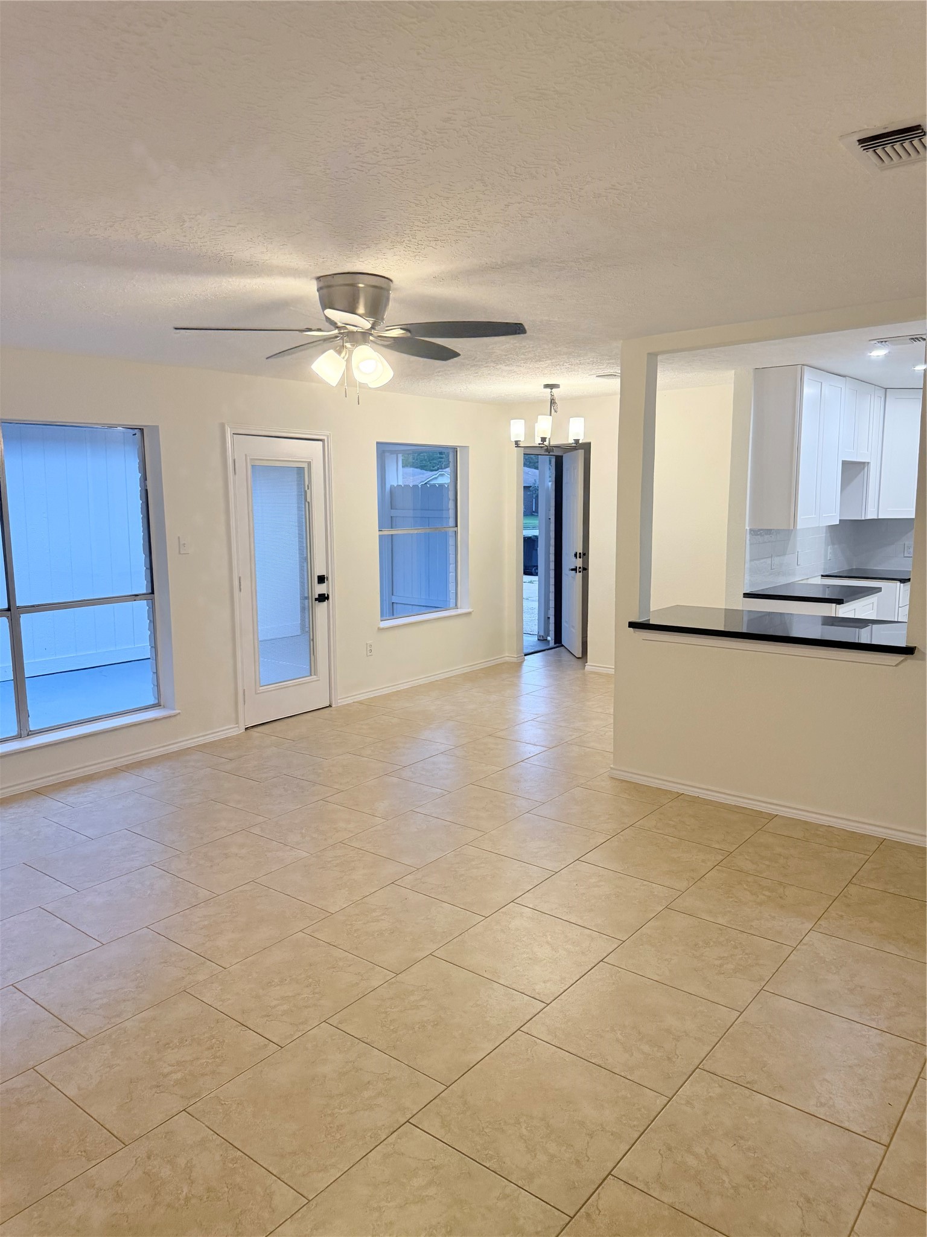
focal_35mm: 24
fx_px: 857
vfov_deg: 71.6
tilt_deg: -8.5
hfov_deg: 56.8
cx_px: 464
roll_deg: -0.4
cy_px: 618
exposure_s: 1/215
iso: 200
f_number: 1.78
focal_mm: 6.76
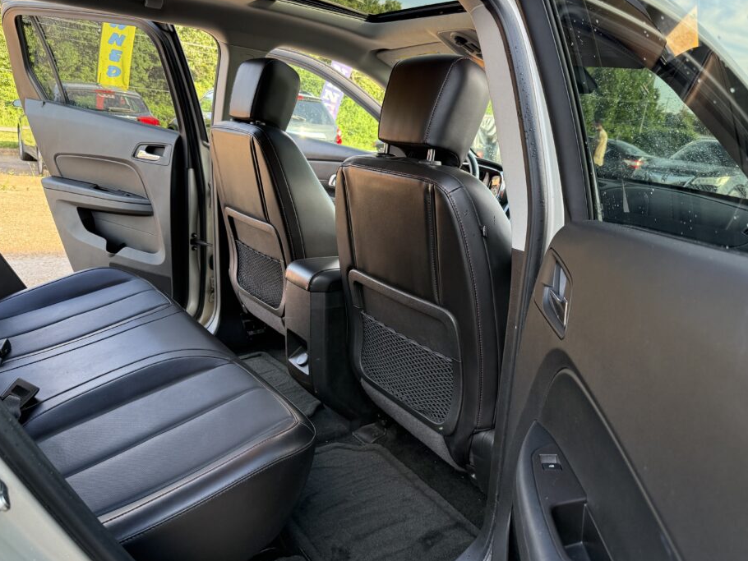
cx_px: 372
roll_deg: -6.8
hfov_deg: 65.3
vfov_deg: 51.4
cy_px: 277
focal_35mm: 27
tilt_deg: -15.3
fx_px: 584
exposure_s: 1/242
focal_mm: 6.76
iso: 200
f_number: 1.78
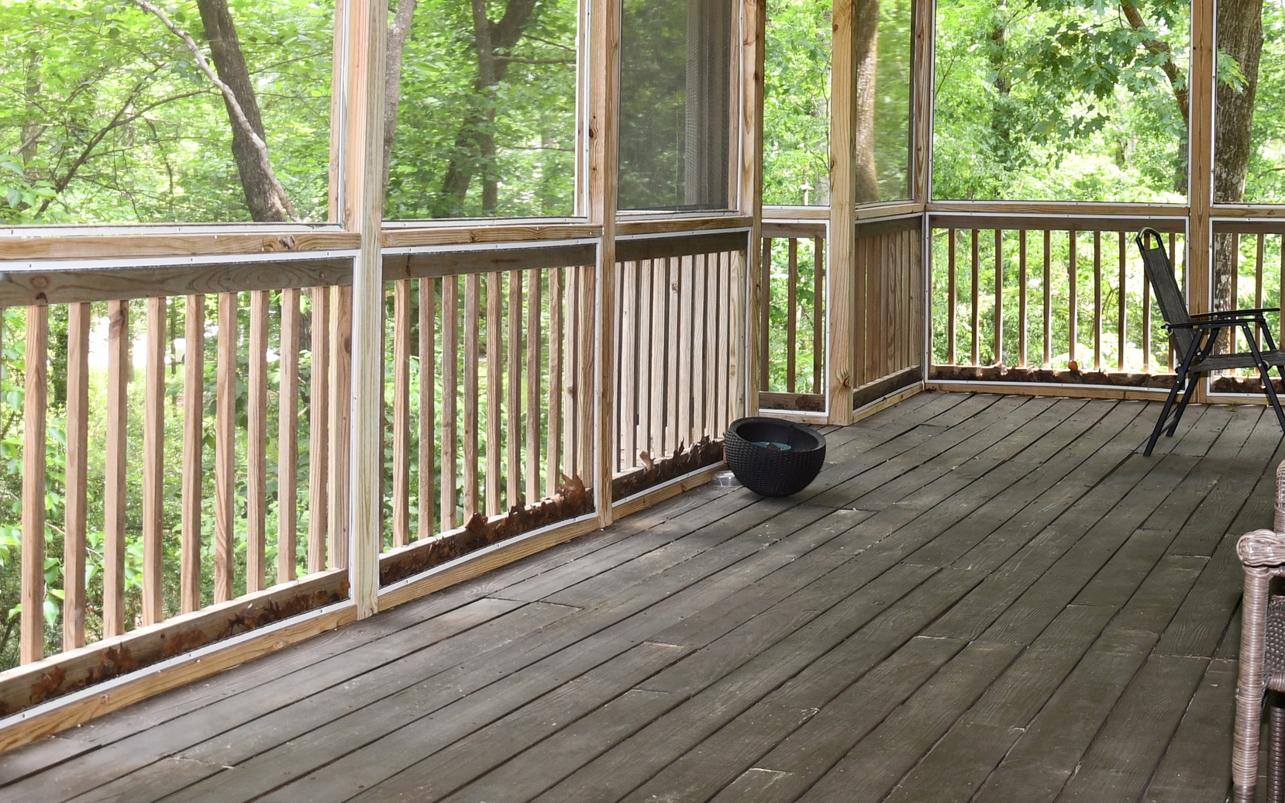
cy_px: 145
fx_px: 1786
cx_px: 794
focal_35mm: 51
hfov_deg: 39.3
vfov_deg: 24.9
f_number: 4
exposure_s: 1/60
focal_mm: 18
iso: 280
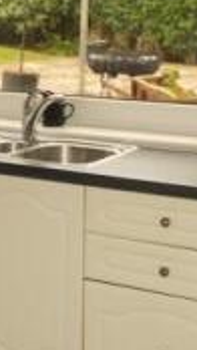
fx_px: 881
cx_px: -33
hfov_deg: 12.5
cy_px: 53
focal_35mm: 95
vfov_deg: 22.1
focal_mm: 4.6
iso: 200
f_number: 3.2
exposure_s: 1/25
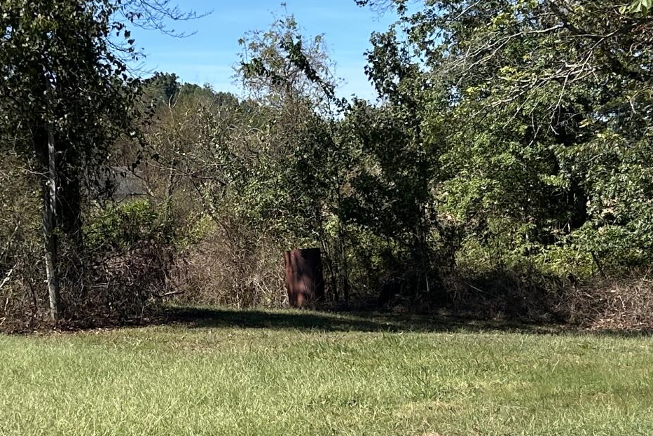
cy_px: 218
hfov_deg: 23.1
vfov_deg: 15.7
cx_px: 144
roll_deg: +1.7
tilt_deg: +0.1
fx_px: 1578
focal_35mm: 87
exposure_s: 1/2404
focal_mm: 5.7
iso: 50
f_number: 1.5
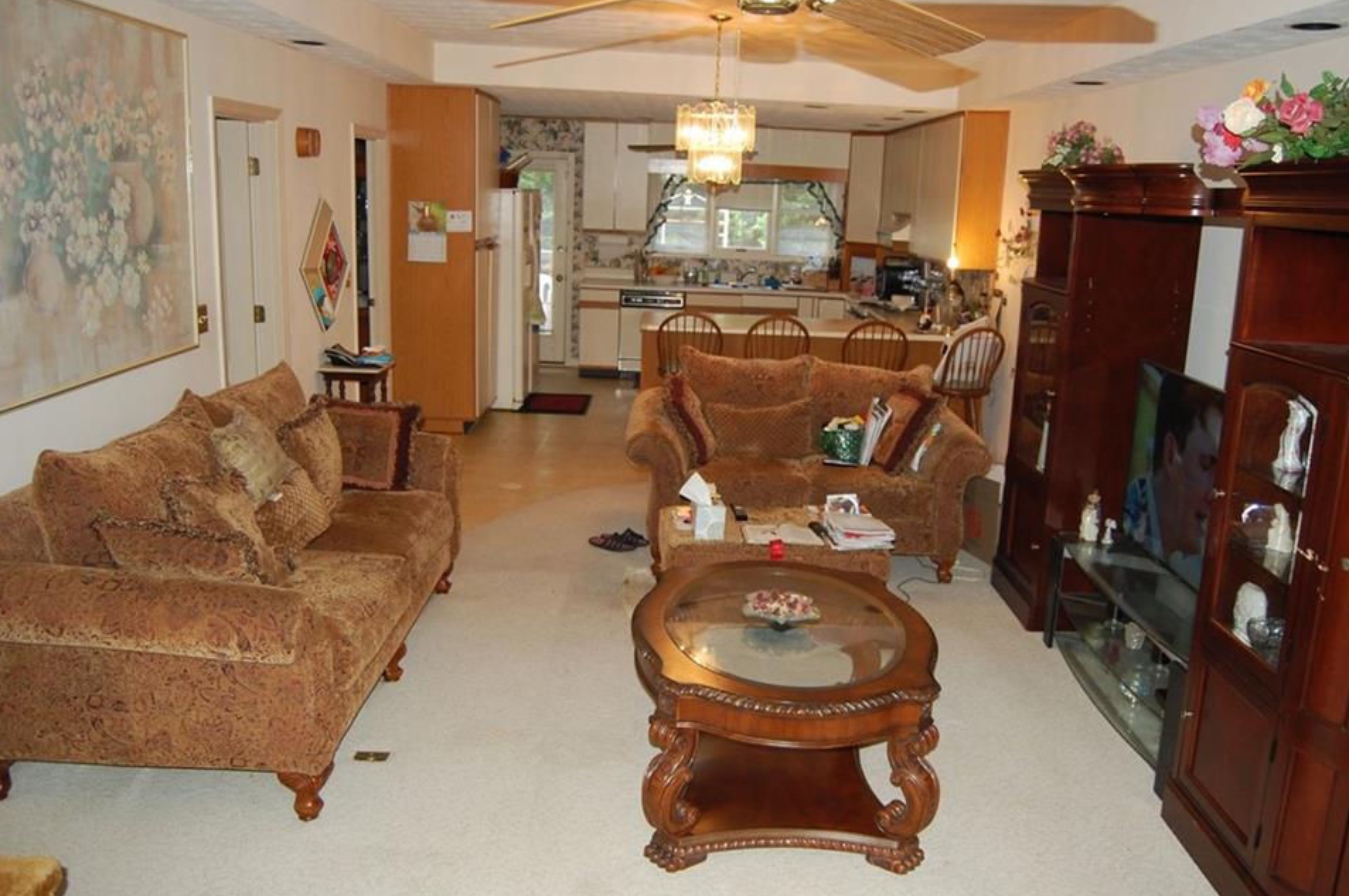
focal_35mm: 29
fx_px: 1085
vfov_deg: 44.9
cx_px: 691
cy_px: 453
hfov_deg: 63.7
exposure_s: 1/60
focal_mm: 18
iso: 400
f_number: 3.5
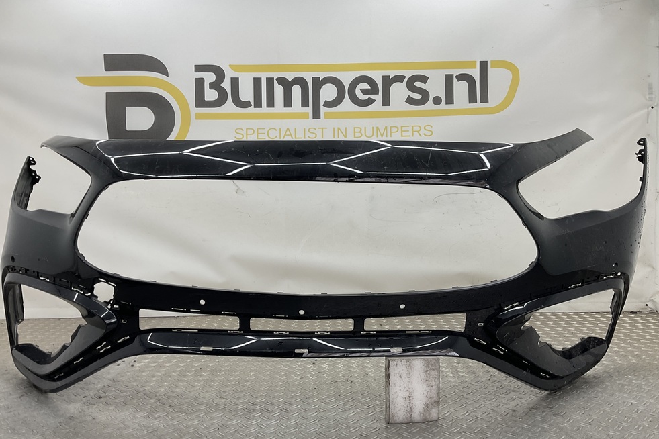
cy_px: 236
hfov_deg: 60.3
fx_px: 567
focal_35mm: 31
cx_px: 322
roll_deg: -0.6
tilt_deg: -6.2
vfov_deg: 42.3
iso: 16
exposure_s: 1/100
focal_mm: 3
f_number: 1.8
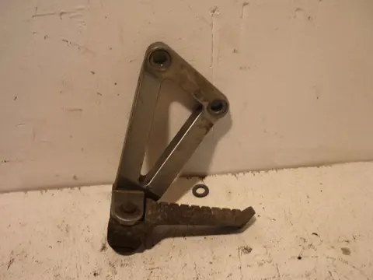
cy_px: 140
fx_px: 356
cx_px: 186
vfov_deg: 42.9
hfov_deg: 55.4
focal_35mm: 33
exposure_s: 1/40
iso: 80
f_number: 2.8
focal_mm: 5.5
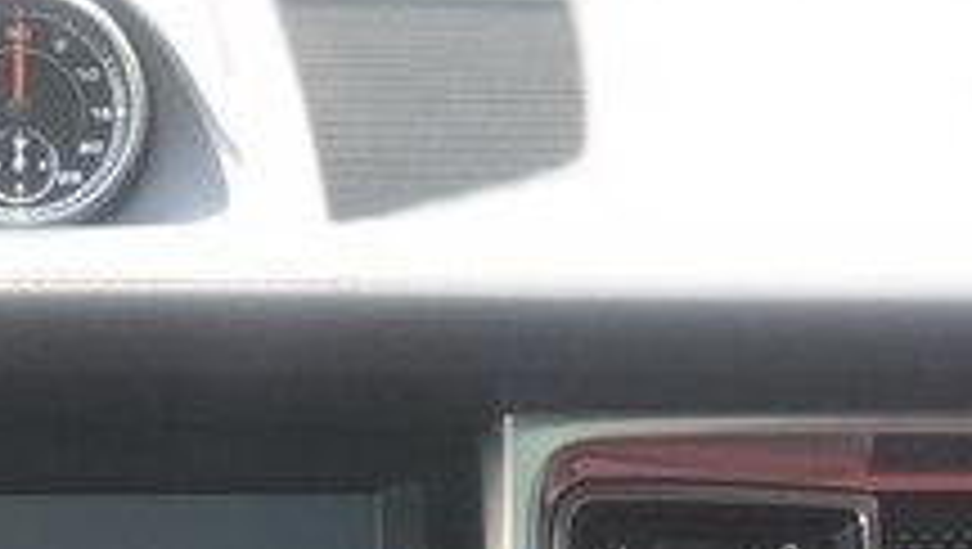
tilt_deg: -18.4
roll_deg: -1.4
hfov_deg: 12.3
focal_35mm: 173
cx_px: 94
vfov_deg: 6.9
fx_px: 4463
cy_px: 938
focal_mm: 6
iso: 100
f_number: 2.4
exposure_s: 1/50
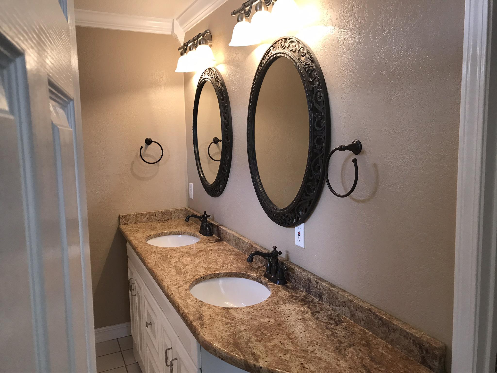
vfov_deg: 49.7
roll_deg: +0.6
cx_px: 248
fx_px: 402
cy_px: 186
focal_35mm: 28
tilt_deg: -6.2
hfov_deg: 63.4
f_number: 1.8
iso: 25
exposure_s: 1/30
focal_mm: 3.99
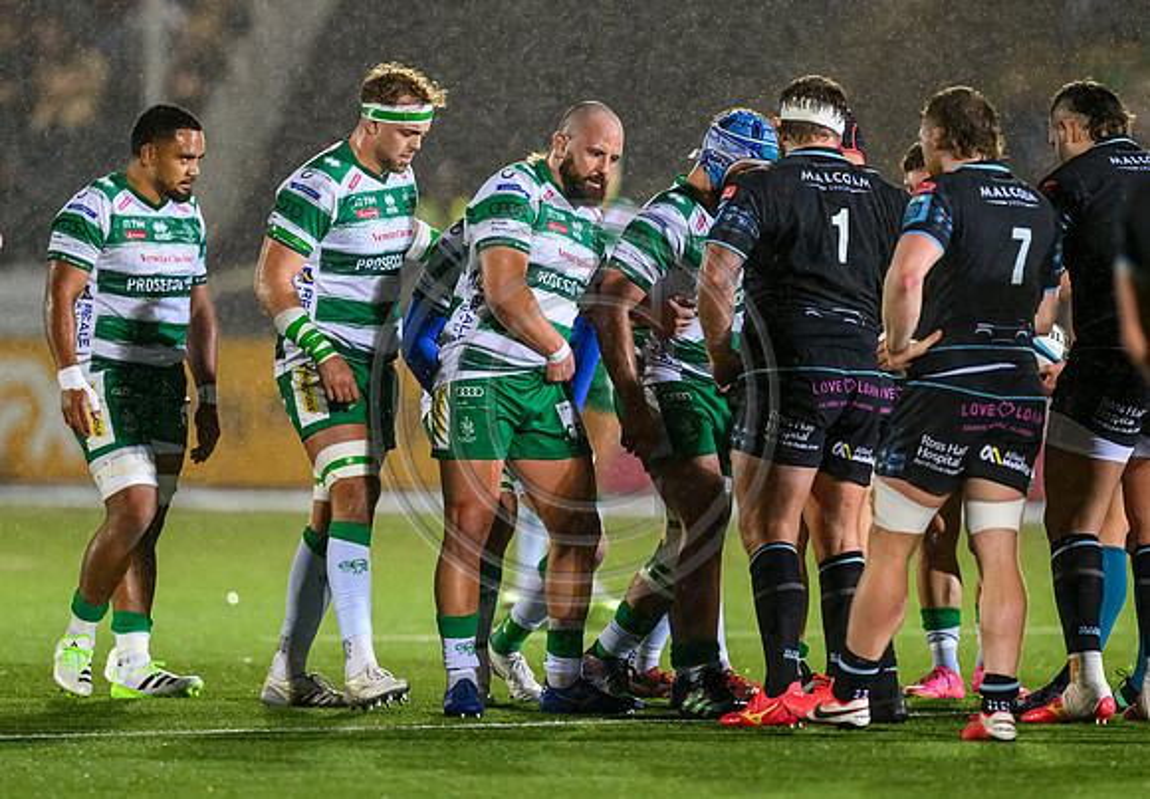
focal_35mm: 587
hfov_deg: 3.5
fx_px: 18989
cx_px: 556
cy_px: 343
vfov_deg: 2.4
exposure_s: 1/1250
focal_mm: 400
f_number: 3.2
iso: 6400
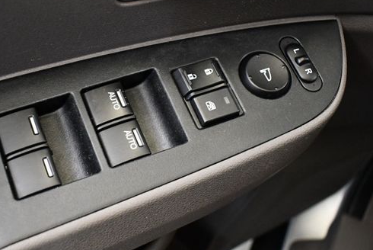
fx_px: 488
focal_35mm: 47
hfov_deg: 41.7
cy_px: 116
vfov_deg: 28.7
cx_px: 151
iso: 3200
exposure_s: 1/80
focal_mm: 18
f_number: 3.5
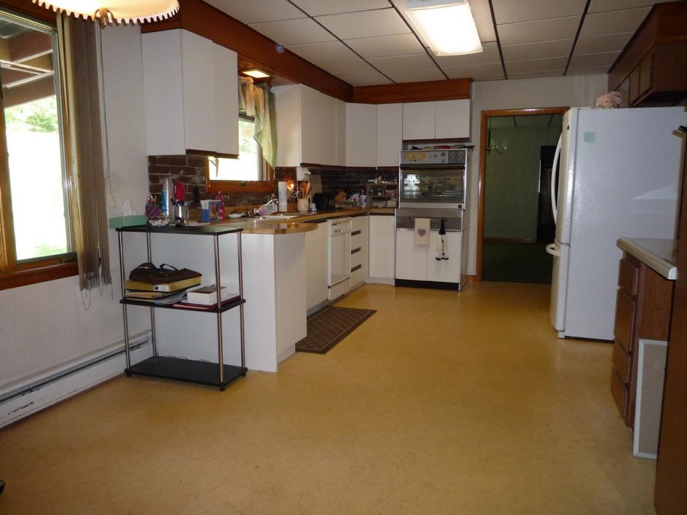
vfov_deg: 54.9
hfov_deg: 69.4
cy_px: 258
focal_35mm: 25
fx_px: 496
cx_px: 344
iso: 160
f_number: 2.8
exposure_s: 1/30
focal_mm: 4.4
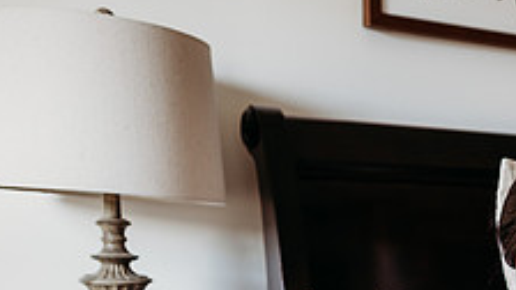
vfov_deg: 17.4
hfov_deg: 29.0
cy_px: 376
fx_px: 889
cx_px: 580
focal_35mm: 65
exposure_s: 1/250
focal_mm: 24
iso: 640
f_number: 2.5
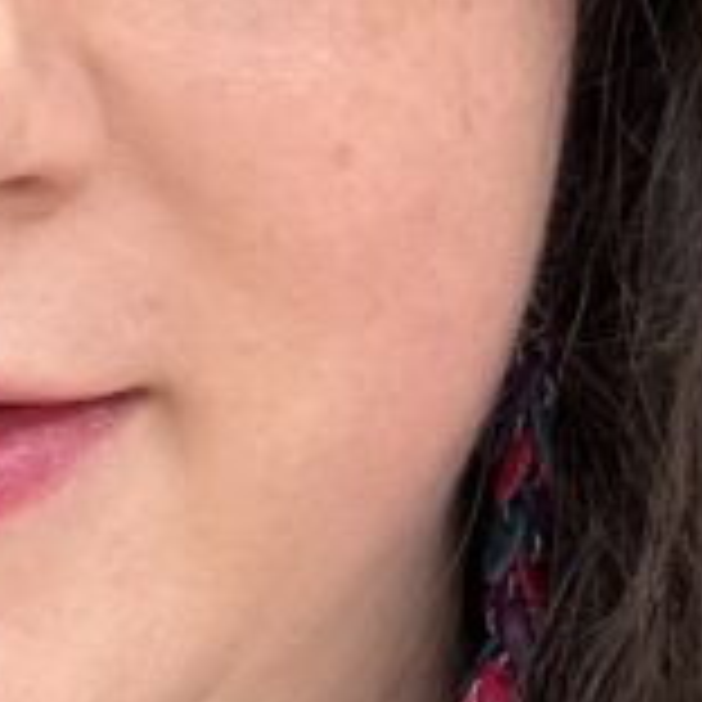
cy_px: -292
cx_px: -644
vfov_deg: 9.8
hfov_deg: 9.5
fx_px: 3992
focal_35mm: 174
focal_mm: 2.69
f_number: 1.9
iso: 25
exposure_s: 1/607
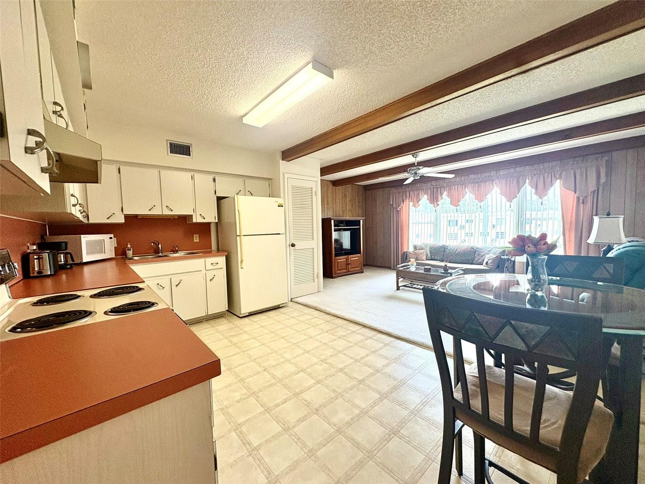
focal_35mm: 14
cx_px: 322
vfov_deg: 85.7
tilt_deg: -3.4
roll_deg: +2.0
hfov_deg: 102.1
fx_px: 261
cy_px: 242
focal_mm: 2.22
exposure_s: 1/120
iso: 160
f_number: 2.2
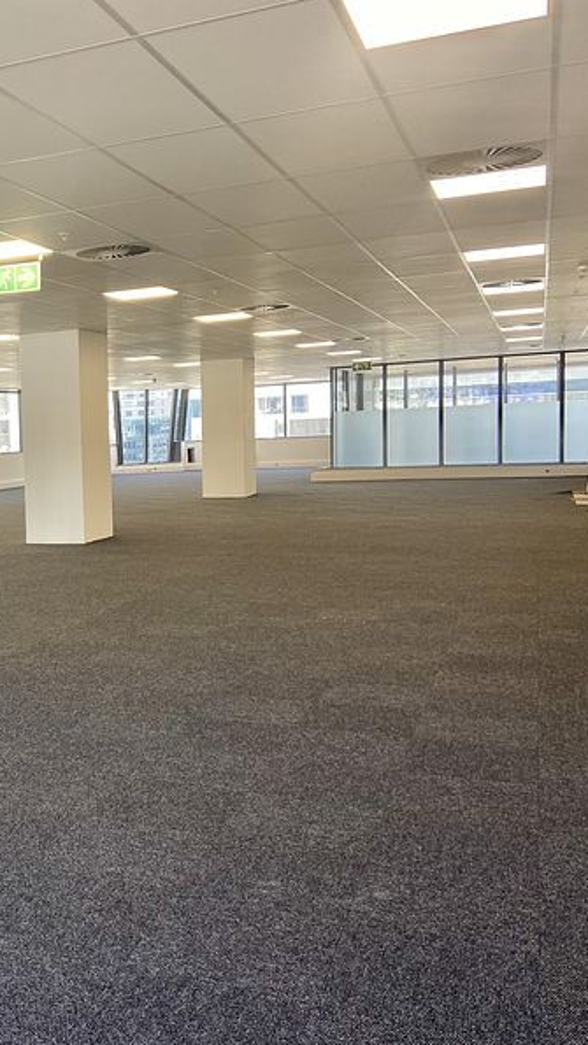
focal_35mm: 38
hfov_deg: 28.9
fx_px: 1054
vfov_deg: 52.8
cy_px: 522
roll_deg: +1.7
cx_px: -19
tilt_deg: -5.4
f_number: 1.8
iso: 50
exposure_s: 1/100
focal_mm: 4.25
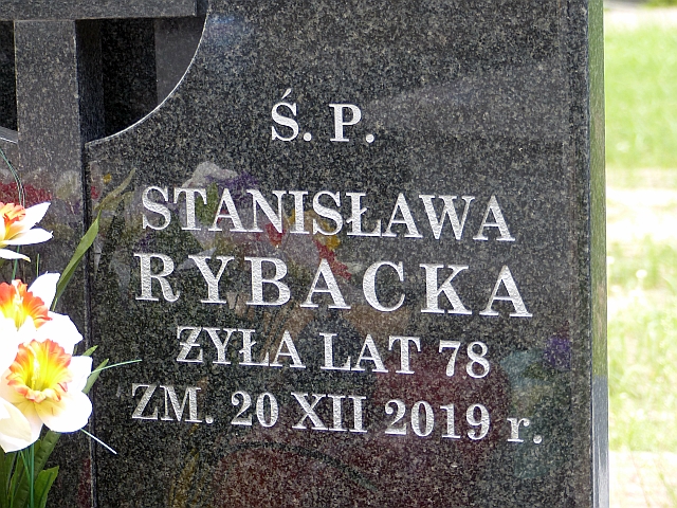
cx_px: 338
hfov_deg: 12.6
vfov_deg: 9.5
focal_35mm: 157
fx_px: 3071
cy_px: 254
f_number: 2.8
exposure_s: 1/125
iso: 100
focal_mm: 28.3
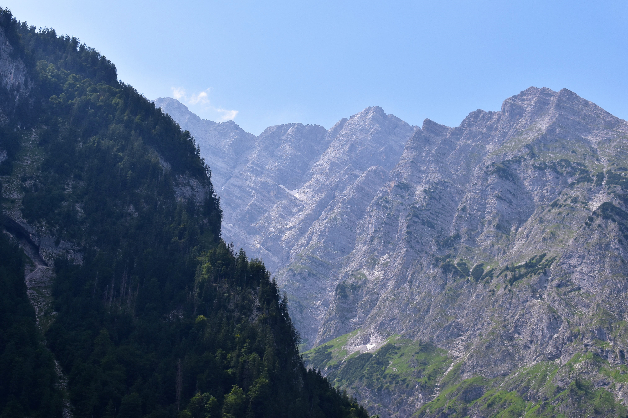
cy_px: 209
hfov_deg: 31.9
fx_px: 1099
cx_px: 314
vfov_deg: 21.6
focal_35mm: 63
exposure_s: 1/500
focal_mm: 42
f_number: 11
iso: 360
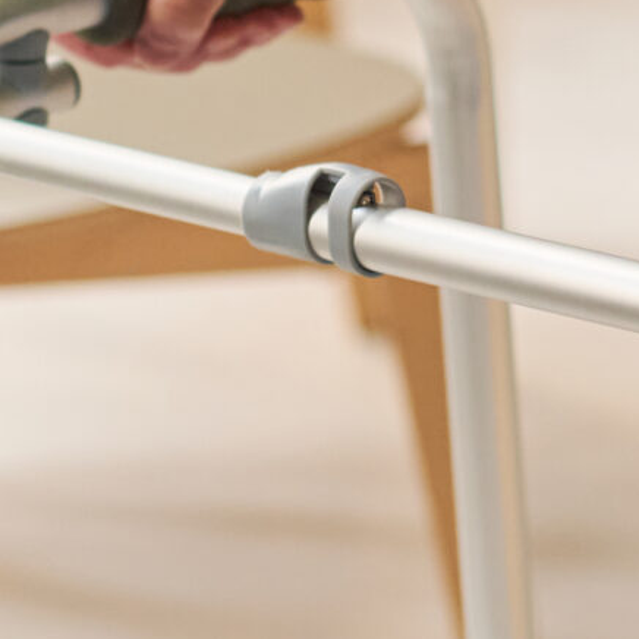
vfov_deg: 4.1
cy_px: -528
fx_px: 8855
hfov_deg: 4.1
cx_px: 1243
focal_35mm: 424
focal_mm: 85
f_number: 3.5
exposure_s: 1/200
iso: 800
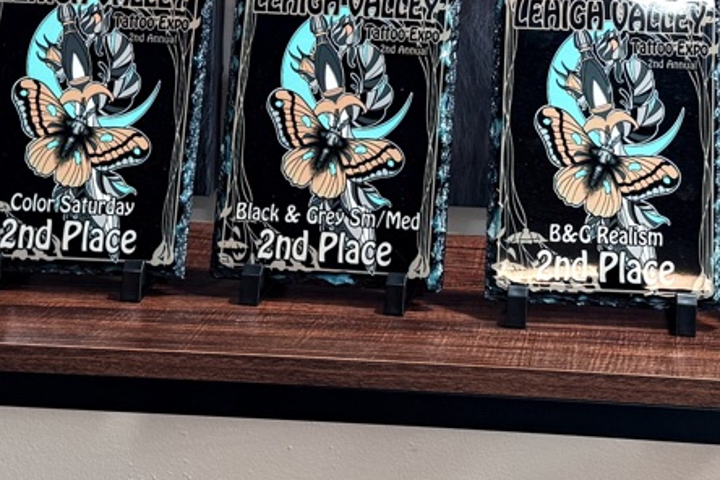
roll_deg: -2.8
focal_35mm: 90
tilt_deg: -2.8
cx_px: 488
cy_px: -112
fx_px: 1800
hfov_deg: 22.5
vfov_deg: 14.6
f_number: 1.78
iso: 125
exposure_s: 1/60
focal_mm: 6.76
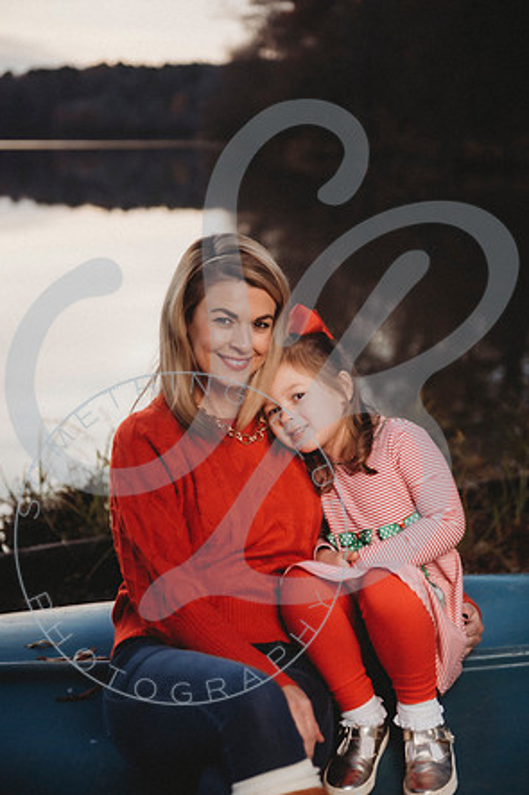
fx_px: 1390
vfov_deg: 31.9
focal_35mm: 63
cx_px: 262
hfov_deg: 21.6
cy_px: 402
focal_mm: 62
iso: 100
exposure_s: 1/320
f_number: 2.8
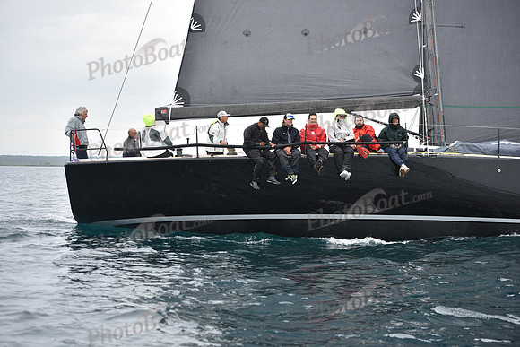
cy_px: 174
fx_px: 1011
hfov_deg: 28.8
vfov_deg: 19.5
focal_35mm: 70
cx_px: 260
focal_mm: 70
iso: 250
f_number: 3.2
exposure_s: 1/800
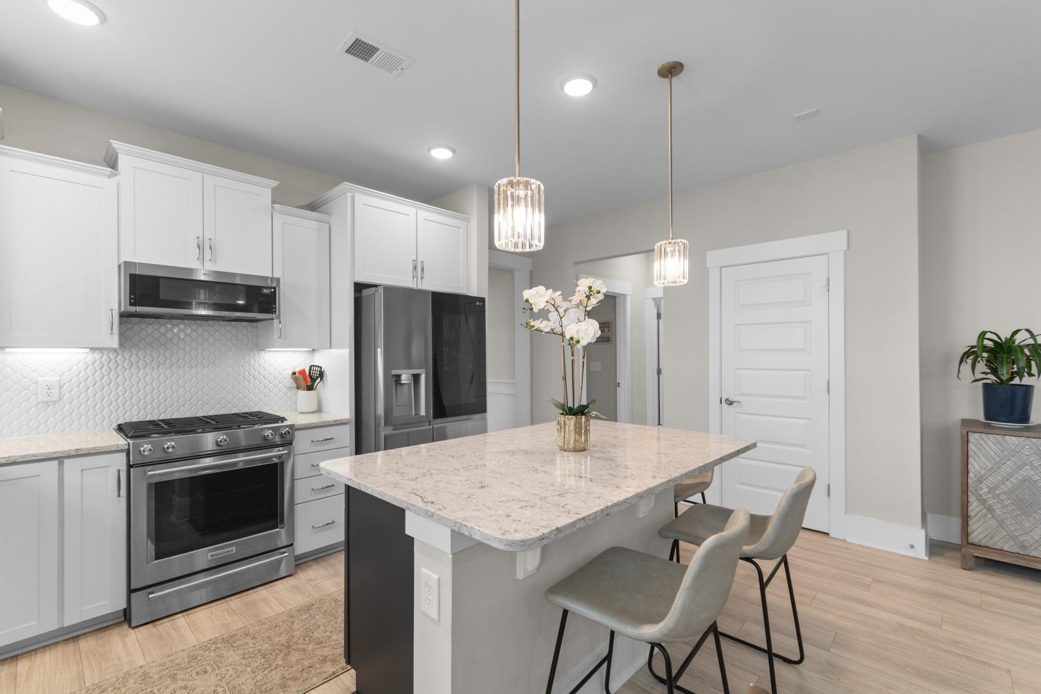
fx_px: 434
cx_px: 520
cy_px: 347
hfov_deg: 100.4
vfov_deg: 77.3
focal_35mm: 15
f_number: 4.5
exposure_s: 1/4
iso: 100
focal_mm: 10
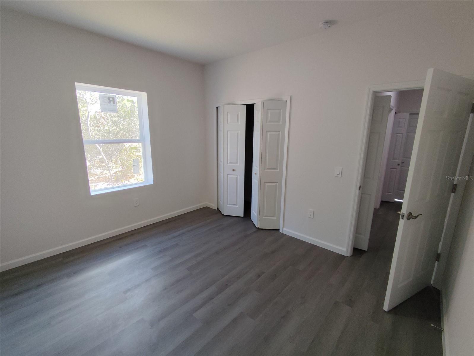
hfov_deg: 94.5
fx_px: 219
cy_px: 178
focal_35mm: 16
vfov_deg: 78.2
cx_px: 237
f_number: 2.2
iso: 64
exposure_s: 1/120
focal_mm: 1.65
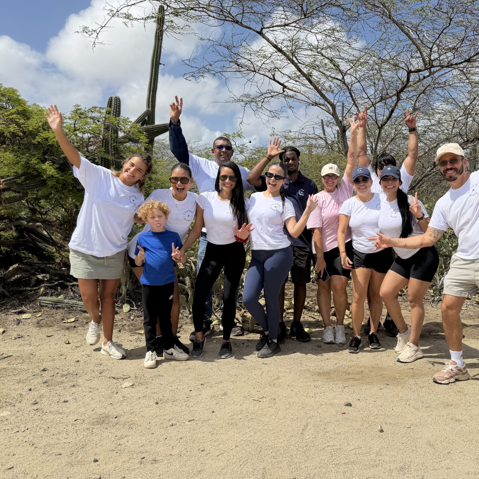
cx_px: 322
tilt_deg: -3.0
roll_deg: -1.2
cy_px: 235
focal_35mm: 29
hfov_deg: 54.4
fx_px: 454
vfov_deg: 55.6
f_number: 1.78
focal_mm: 6.76
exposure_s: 1/5714
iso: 80
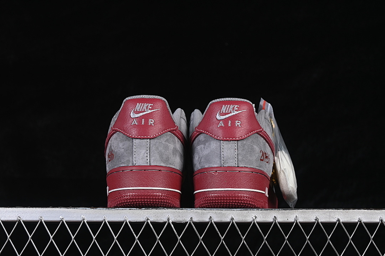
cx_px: 192
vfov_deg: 18.2
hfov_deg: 27.0
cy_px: 128
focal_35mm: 75
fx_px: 802
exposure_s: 1/60
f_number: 7.1
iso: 160
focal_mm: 50
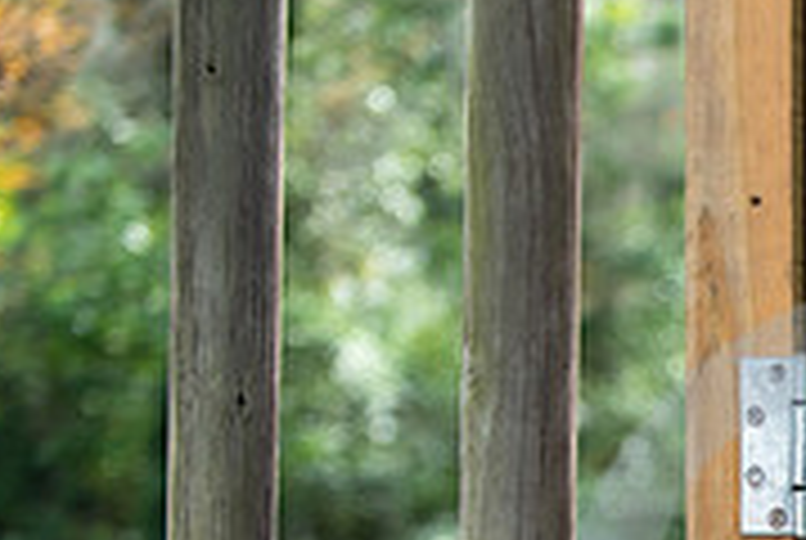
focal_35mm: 235
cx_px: 1246
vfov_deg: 5.8
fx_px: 5270
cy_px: 700
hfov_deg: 8.5
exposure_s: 1/500
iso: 200
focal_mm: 70
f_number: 2.8
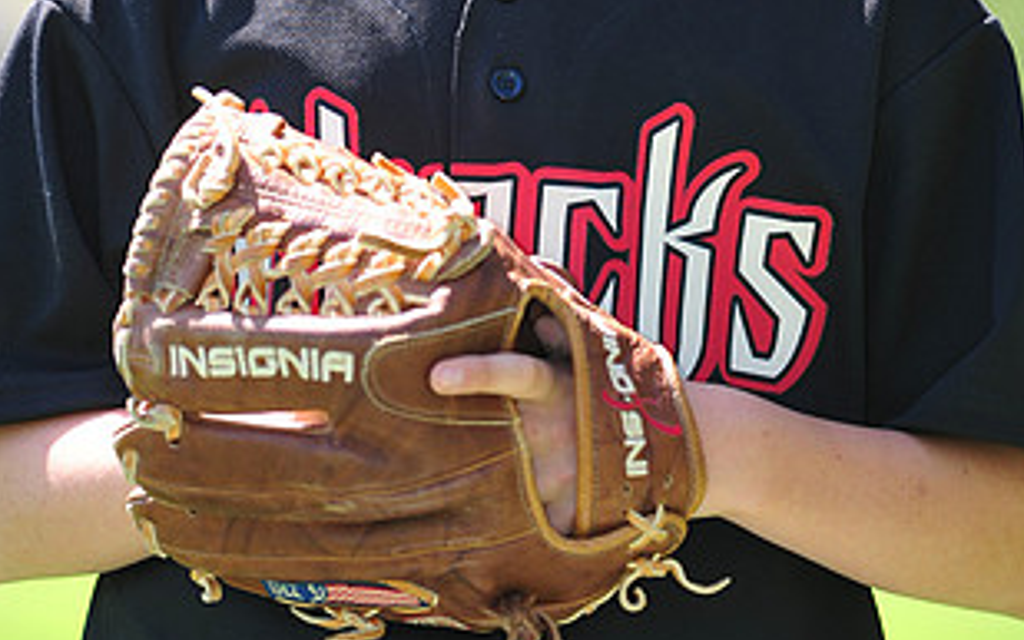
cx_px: 447
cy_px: -182
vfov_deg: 3.4
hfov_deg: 5.5
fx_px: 10659
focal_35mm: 382
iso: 200
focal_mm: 200
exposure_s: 1/320
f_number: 4.5
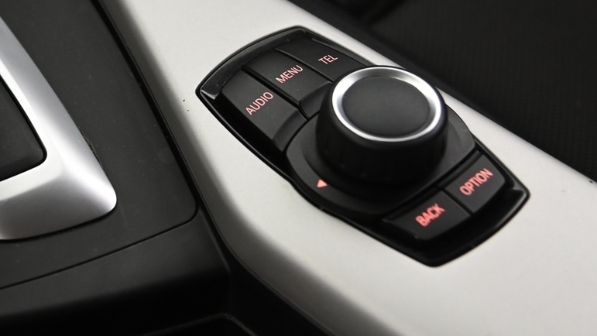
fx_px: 1536
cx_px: 81
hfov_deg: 21.6
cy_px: 81
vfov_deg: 12.4
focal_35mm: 97
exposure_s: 1/25
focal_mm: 44
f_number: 4
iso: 2000
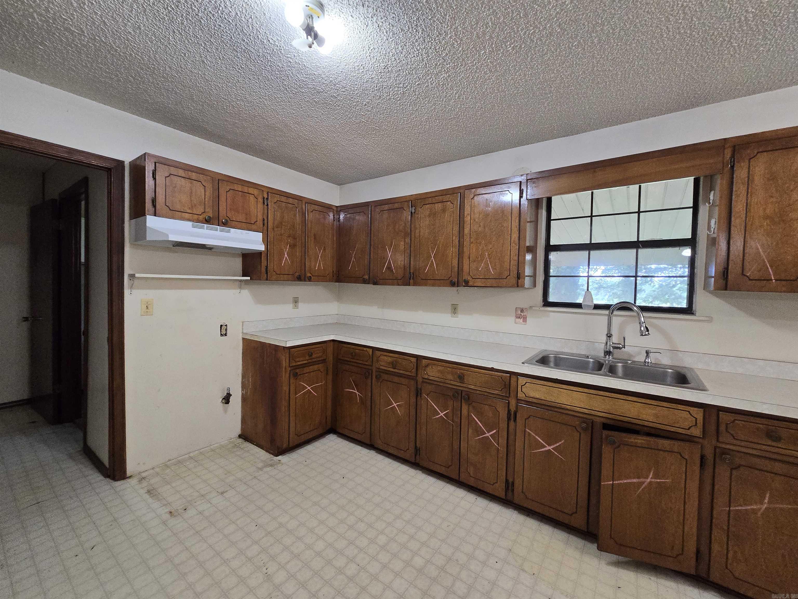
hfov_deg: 106.2
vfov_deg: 89.9
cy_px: 300
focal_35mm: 13
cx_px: 399
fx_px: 300
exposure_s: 1/60
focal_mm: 2.2
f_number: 2.2
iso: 320
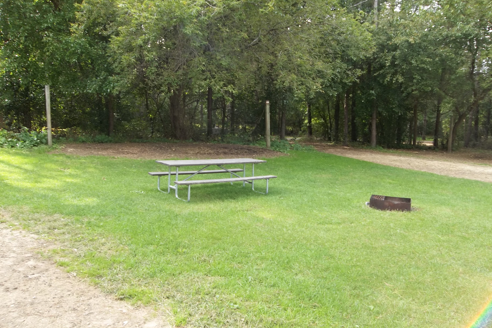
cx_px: 242
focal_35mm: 29
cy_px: 172
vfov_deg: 44.9
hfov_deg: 63.7
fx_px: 396
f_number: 3.5
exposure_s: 1/80
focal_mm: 4.9
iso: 80
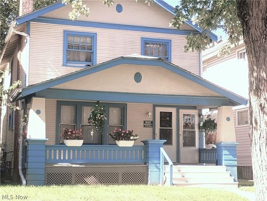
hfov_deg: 63.4
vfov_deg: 49.8
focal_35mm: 28
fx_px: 216
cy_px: 100
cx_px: 134
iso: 100
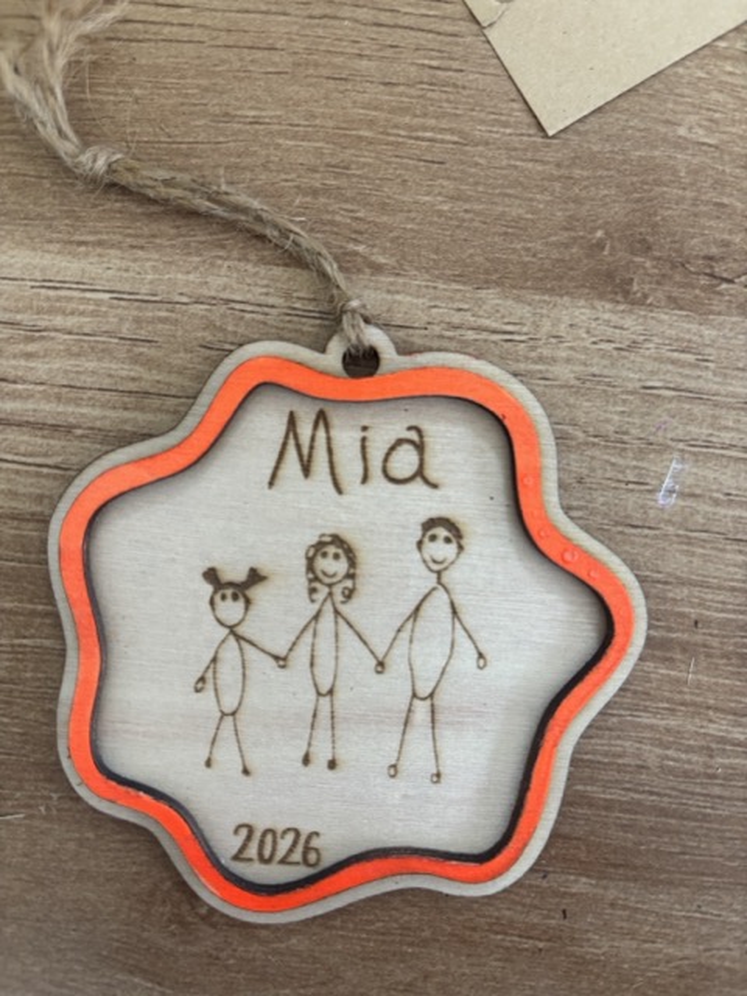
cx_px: 374
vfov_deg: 67.3
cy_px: 498
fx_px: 748
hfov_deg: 53.1
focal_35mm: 26
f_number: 1.6
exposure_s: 1/96
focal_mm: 5.96
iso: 125
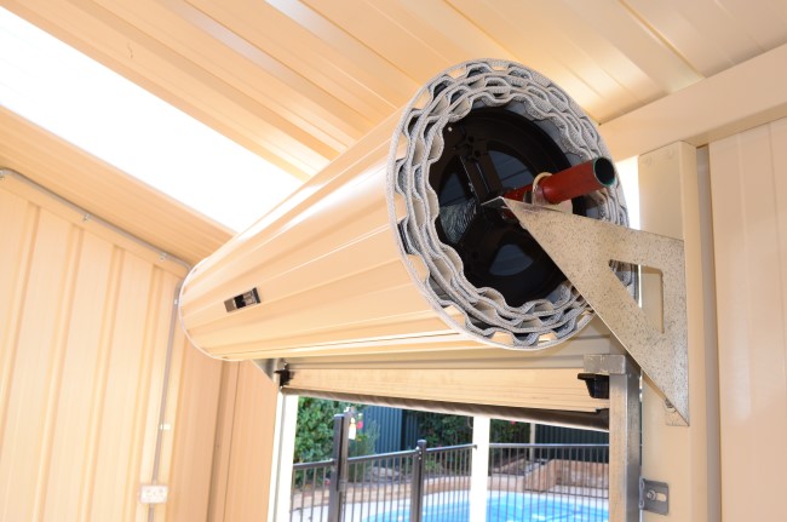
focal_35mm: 27
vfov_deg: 47.8
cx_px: 394
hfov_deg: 67.5
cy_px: 261
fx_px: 589
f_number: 8
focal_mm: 18
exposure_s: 1/80
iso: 640
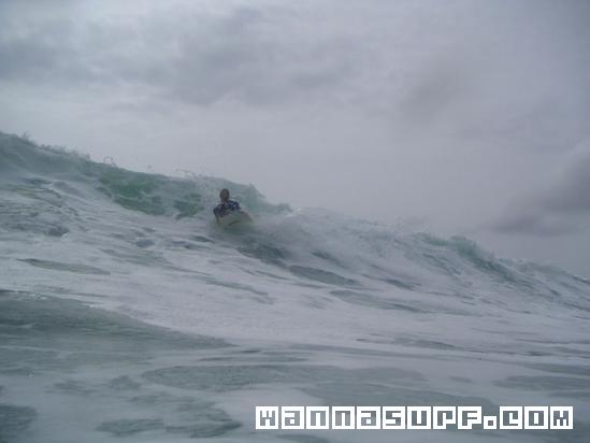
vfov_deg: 37.7
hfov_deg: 49.0
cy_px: 222
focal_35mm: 38
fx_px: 648
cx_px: 295
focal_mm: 6
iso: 50
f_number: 6.7
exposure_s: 1/500
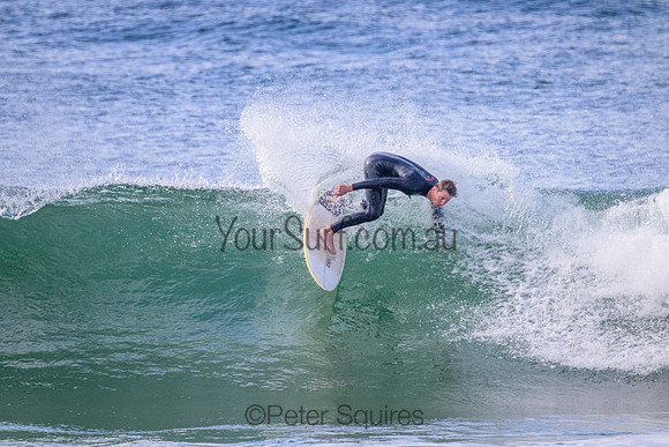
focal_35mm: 800
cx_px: 334
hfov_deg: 2.6
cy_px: 224
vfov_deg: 1.7
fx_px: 14869
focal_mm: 800
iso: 2800
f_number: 11
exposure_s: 1/2000
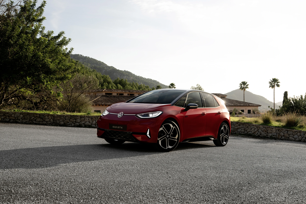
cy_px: 102
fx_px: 314
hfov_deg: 51.9
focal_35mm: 37
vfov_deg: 35.9
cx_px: 153
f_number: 8
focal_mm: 37
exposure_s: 1/30
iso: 50
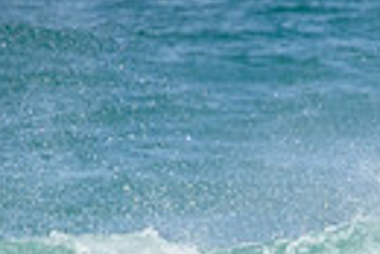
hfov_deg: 0.6
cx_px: 588
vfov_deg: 0.4
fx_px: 37799
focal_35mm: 3577
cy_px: 355
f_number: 11
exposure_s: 1/2000
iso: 900
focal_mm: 800
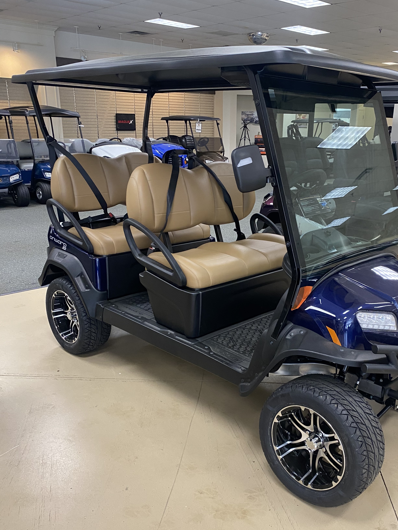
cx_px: 243
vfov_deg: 56.6
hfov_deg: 43.9
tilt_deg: -18.4
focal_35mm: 32
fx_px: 491
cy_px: 304
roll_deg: -1.7
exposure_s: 1/60
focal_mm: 4.25
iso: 250
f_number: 1.8
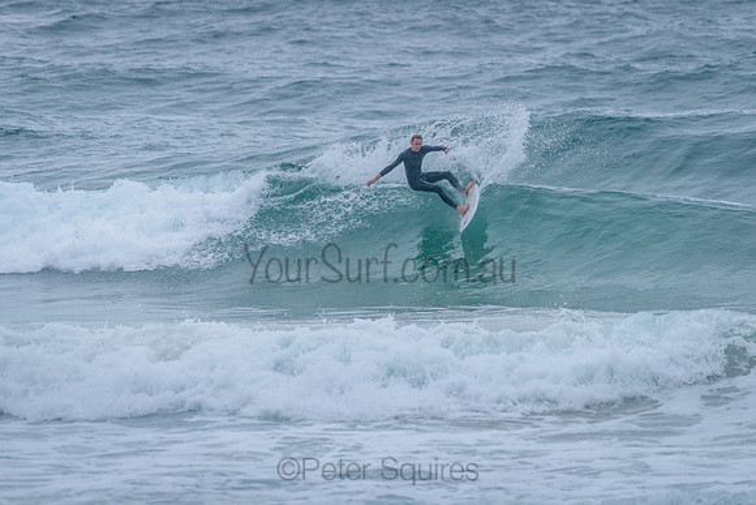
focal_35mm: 613
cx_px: 379
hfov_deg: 3.4
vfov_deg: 2.2
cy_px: 196
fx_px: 12871
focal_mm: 500
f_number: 5.6
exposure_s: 1/2000
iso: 1600
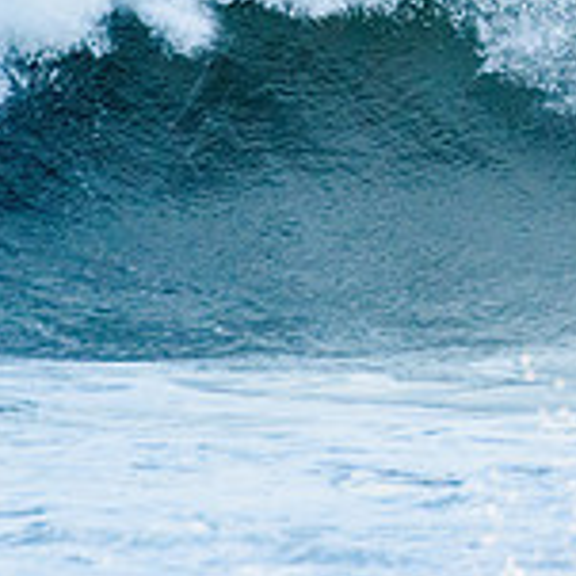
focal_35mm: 1628
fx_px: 30648
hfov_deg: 1.1
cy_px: 13
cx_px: 969
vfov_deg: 1.1
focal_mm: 500
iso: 640
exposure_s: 1/1600
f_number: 5.6
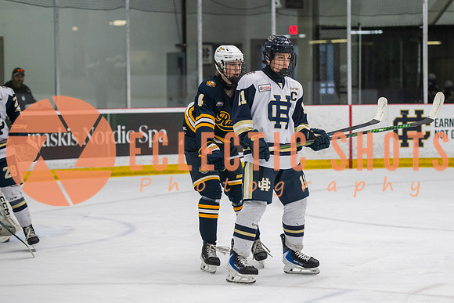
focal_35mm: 133
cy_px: 151
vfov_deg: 10.3
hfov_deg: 15.4
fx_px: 1681
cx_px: 295
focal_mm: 100
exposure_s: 1/640
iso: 2000
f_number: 3.2
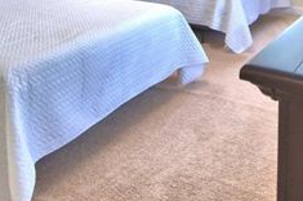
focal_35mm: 45
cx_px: 212
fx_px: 378
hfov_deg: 42.8
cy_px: -90
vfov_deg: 24.2
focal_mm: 10
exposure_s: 1/100
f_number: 4.5
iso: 400
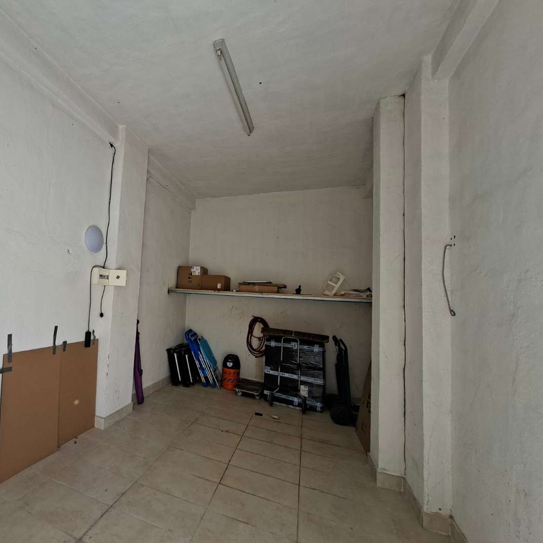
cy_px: 277
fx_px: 284
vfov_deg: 87.4
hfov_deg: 83.3
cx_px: 166
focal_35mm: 16
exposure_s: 1/100
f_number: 2.2
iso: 40
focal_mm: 1.74
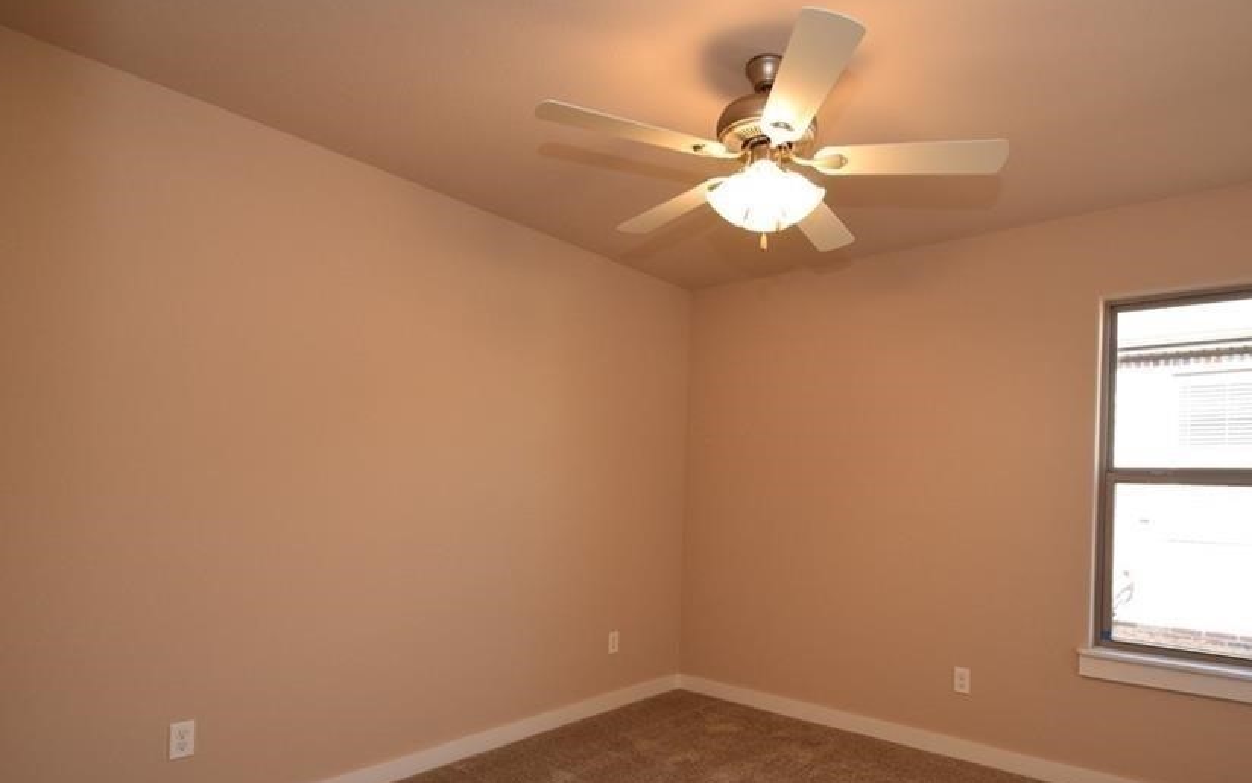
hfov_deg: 87.2
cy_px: 455
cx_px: 729
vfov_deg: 61.9
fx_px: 648
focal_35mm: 19
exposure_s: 1/125
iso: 800
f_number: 5.6
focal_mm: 10
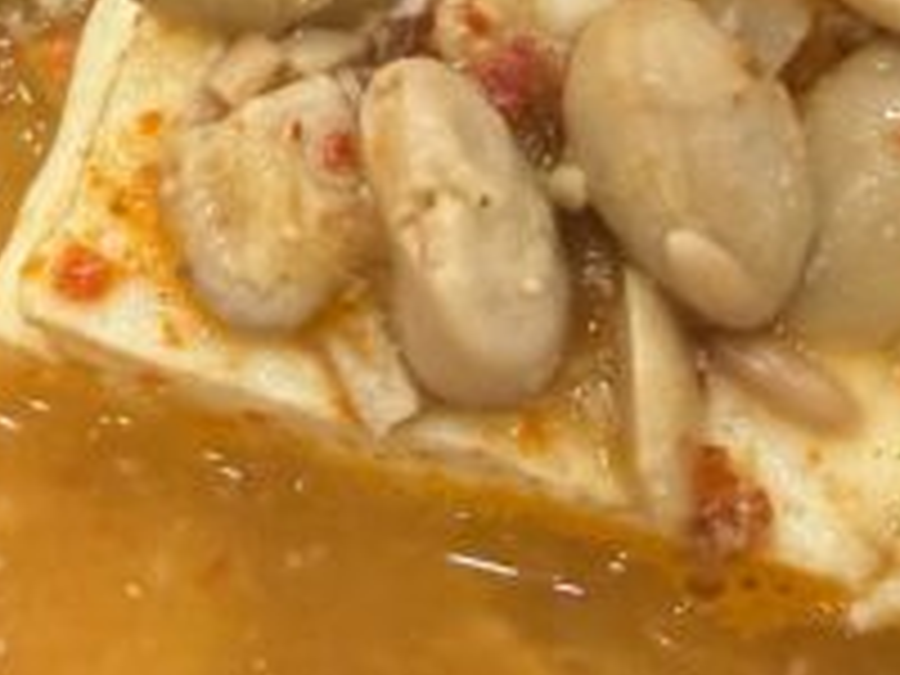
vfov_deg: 17.2
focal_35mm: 83
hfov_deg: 23.4
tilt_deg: -58.3
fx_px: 2158
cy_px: -68
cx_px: 630
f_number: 2.2
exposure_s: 1/99
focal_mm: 2.22
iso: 250
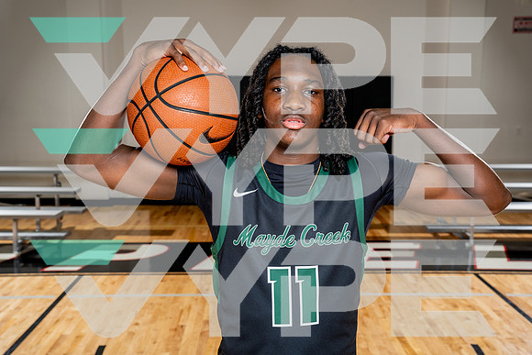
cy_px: 178
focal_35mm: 42
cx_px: 266
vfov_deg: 31.9
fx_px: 621
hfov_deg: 46.4
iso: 250
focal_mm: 42
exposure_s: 1/250
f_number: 7.1
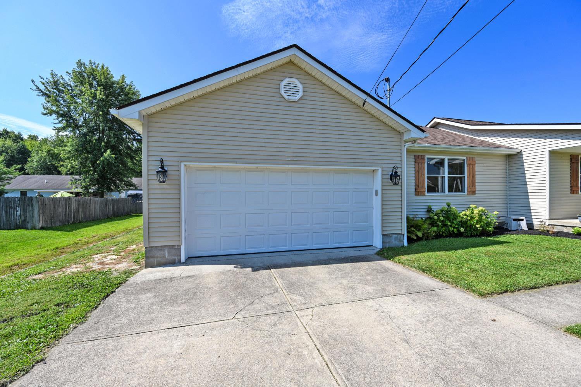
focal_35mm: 14
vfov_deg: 81.2
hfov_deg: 104.3
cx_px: 290
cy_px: 194
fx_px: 226
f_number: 7.1
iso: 100
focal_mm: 14
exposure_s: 1/400
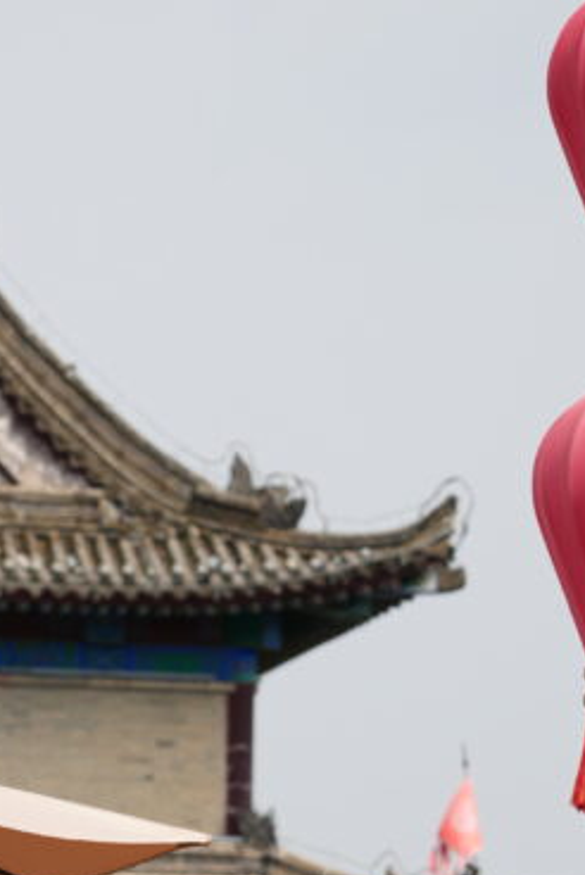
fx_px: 7104
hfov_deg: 4.7
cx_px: 73
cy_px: 984
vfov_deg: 7.0
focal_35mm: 292
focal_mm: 105
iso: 100
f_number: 5
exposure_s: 1/500
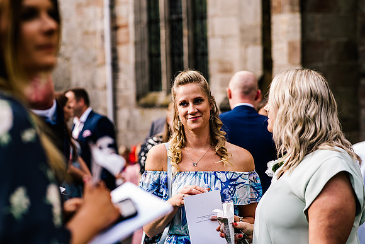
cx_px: 182
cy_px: 122
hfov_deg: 23.9
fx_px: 862
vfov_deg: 16.1
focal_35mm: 85
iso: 50
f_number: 3.2
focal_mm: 85
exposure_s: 1/250
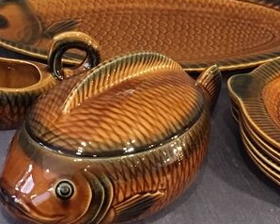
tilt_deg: -29.2
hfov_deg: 20.0
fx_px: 787
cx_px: 57
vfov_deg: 16.1
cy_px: 58
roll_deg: -0.9
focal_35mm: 95
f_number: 2.2
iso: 320
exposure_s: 1/17
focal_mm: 4.15
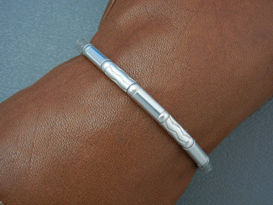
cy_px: 102
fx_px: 536
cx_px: 136
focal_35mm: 68
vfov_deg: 21.6
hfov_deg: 28.6
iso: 400
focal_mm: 12.2
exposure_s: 1/20.5
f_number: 4.1
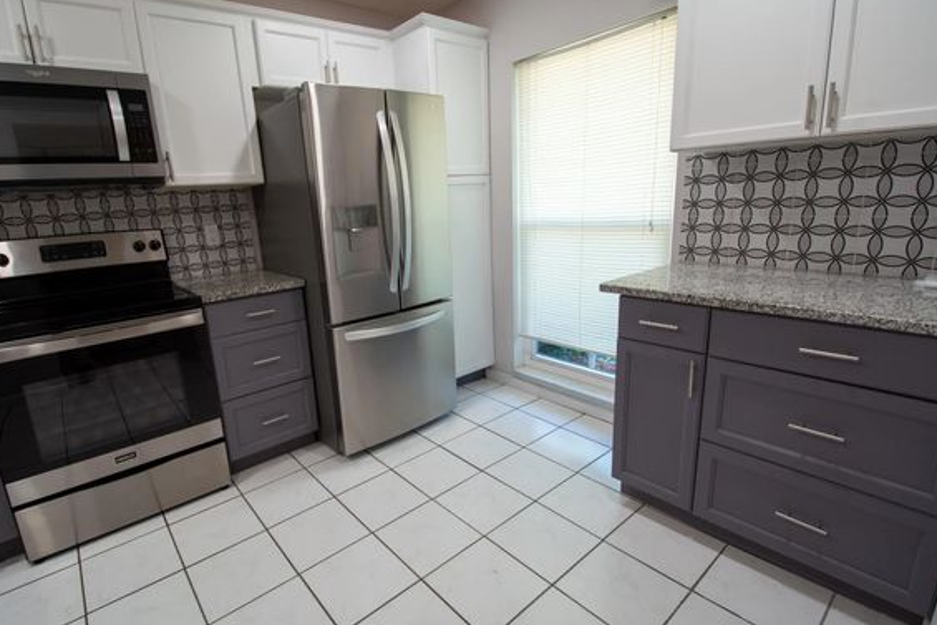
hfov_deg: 92.8
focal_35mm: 17
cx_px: 413
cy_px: 316
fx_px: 443
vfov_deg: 70.5
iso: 400
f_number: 7.1
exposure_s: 1/30
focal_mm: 10
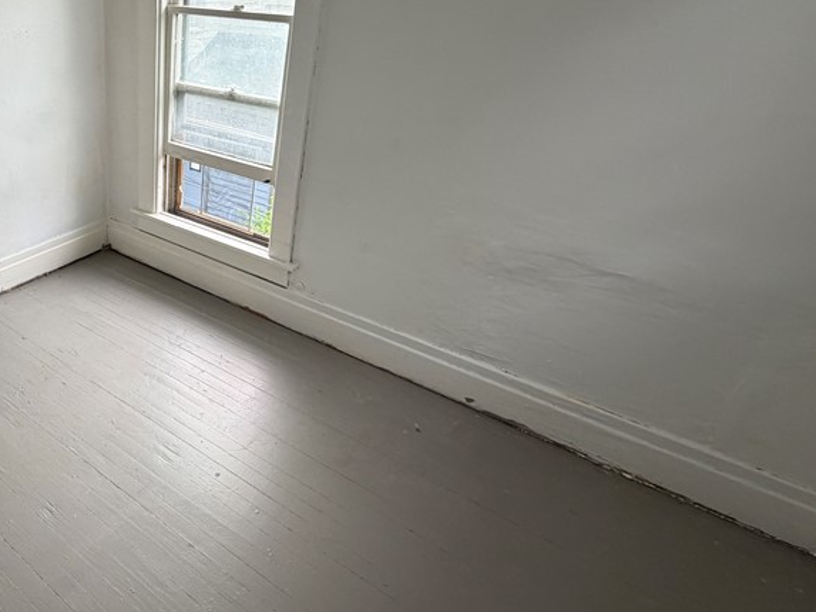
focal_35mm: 25
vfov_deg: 54.5
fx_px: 589
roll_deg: -0.5
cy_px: 245
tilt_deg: -24.7
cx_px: 152
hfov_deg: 62.9
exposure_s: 1/121
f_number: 2.2
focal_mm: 2.22
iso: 160
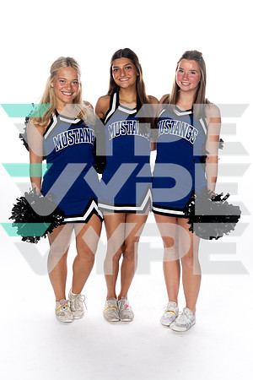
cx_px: 126
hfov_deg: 25.1
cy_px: 190
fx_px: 569
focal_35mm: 54
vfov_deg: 36.9
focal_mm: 54
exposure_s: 1/250
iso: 640
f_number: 8
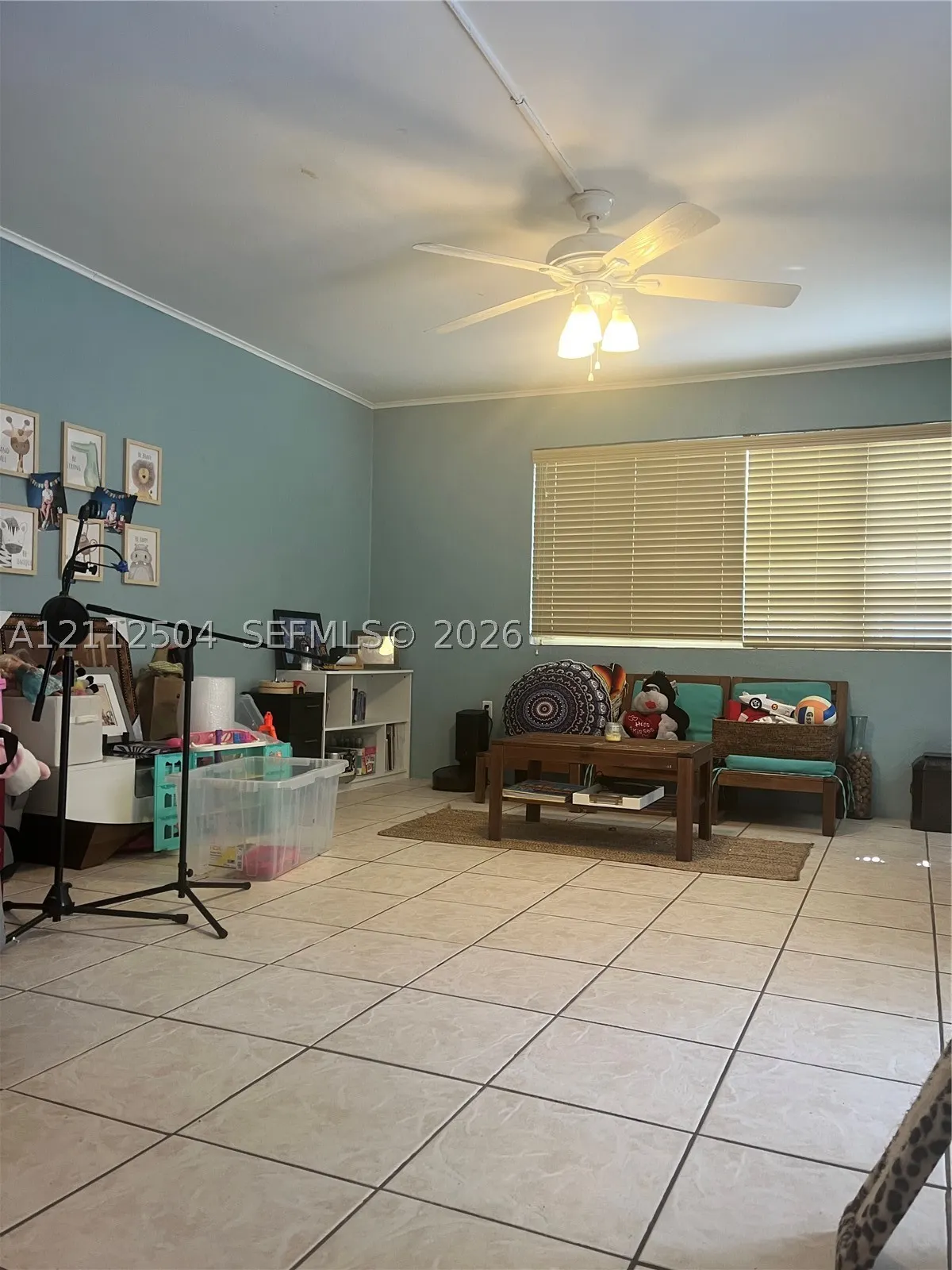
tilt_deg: +0.0
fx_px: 953
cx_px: 476
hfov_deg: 53.1
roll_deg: -0.8
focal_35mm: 26
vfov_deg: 67.3
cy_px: 635
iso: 80
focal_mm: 5.1
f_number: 1.6
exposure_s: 1/60
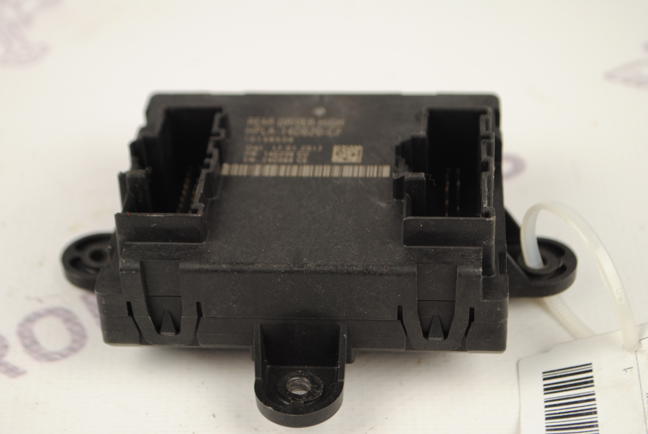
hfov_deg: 26.0
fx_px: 1406
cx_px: 315
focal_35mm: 78
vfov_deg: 17.5
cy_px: 234
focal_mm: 48
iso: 200
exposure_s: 1/30
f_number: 6.3
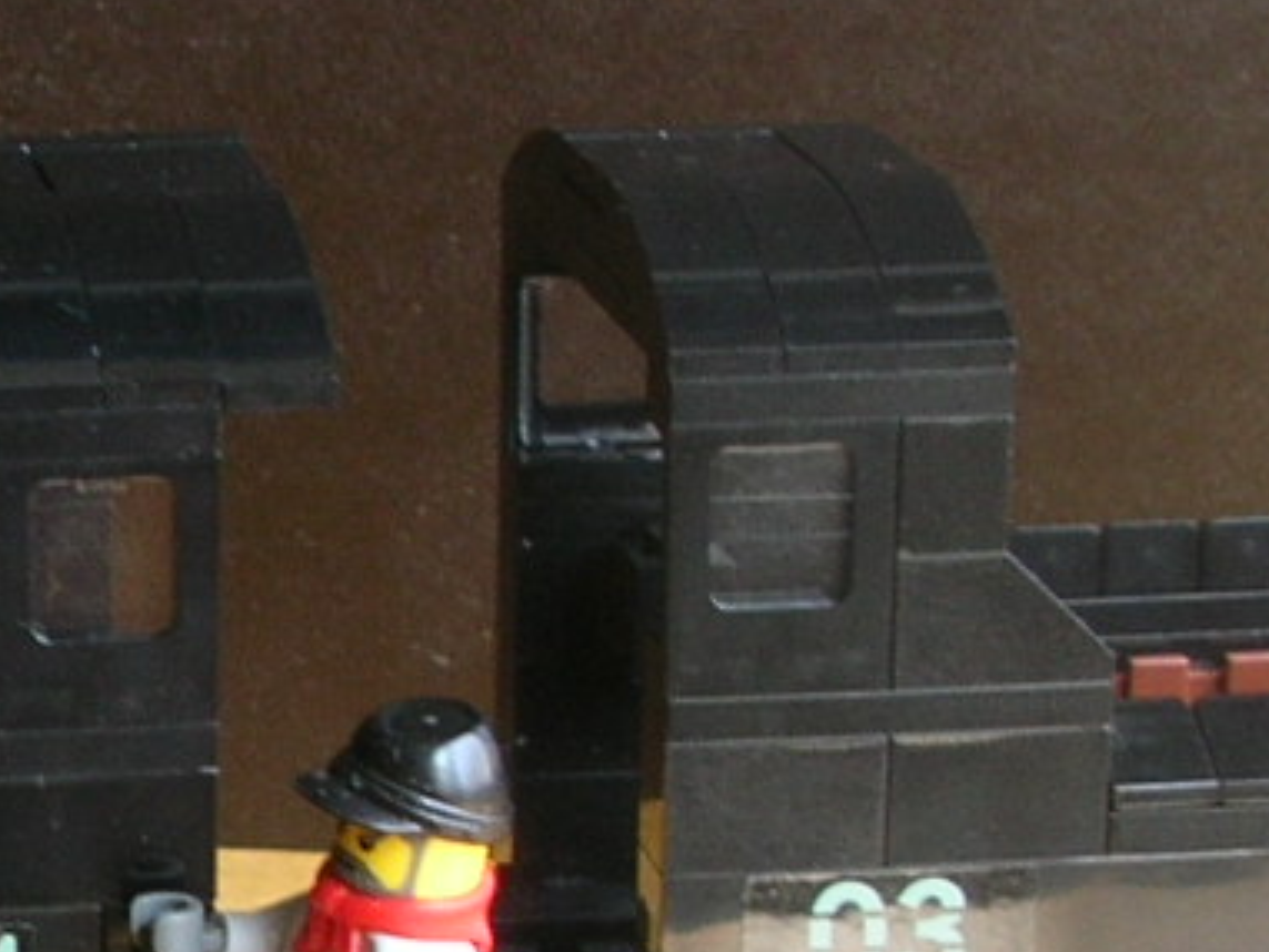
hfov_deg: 13.0
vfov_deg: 10.1
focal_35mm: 147
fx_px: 5391
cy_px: 835
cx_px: -330
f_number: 2.8
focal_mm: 5.8
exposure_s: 1/26
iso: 50
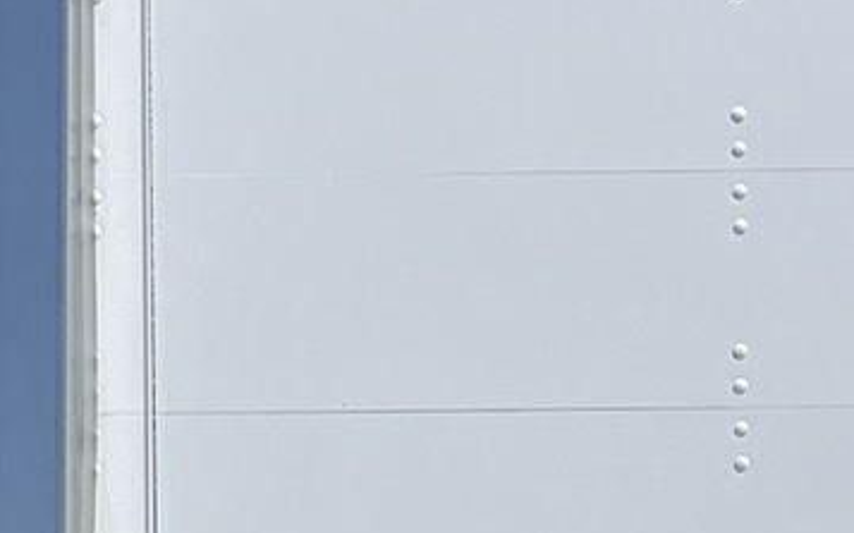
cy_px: 894
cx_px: 993
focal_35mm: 158
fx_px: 3677
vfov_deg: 8.1
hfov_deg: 12.9
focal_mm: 4.2
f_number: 1.6
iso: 32
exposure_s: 1/6494
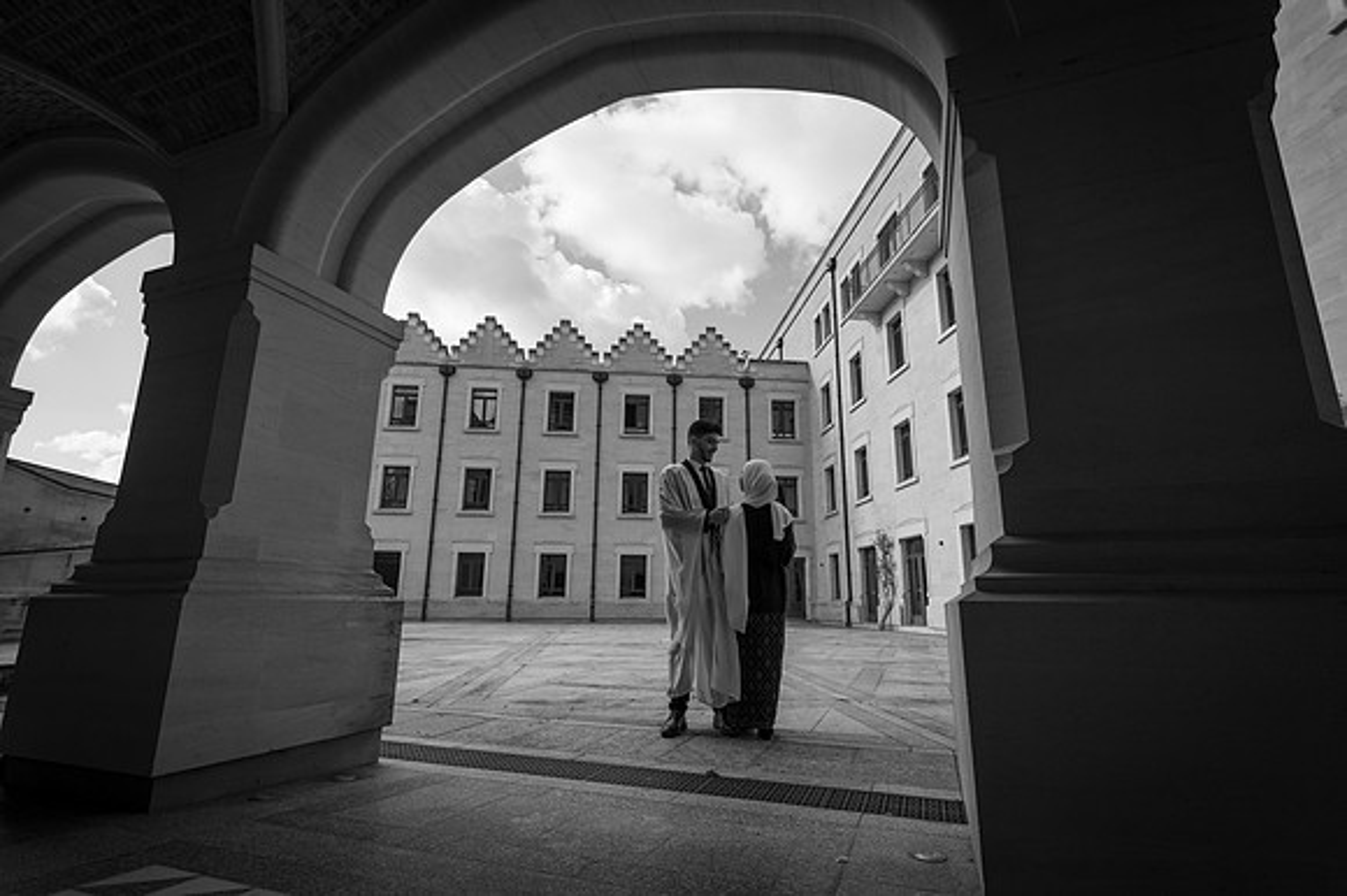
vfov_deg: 67.3
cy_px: 448
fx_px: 673
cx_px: 674
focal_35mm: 18
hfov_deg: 90.0
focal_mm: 18
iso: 200
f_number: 6.3
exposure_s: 1/800
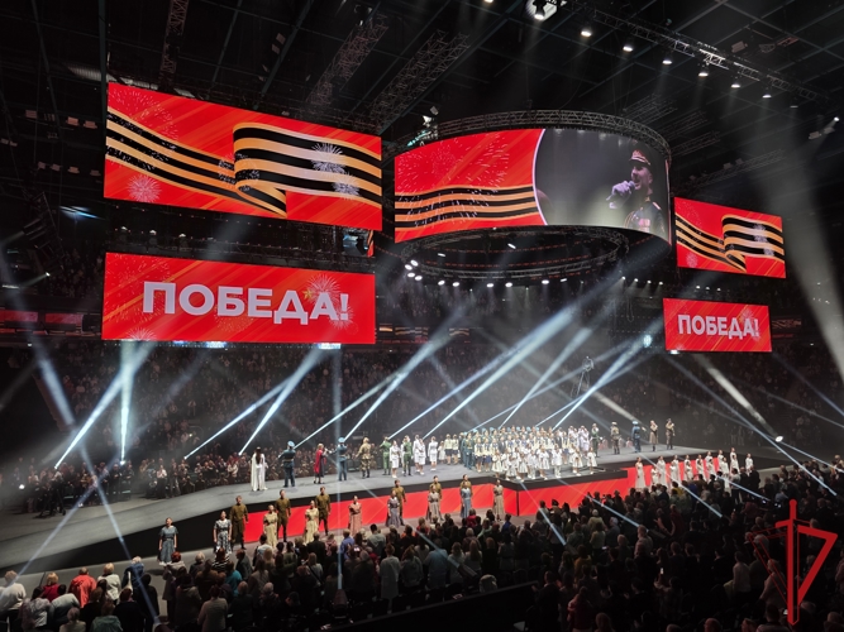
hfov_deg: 73.9
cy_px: 316
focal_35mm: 23
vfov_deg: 58.9
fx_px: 561
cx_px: 422
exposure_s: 1/50
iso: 100
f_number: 1.7
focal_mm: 6.3
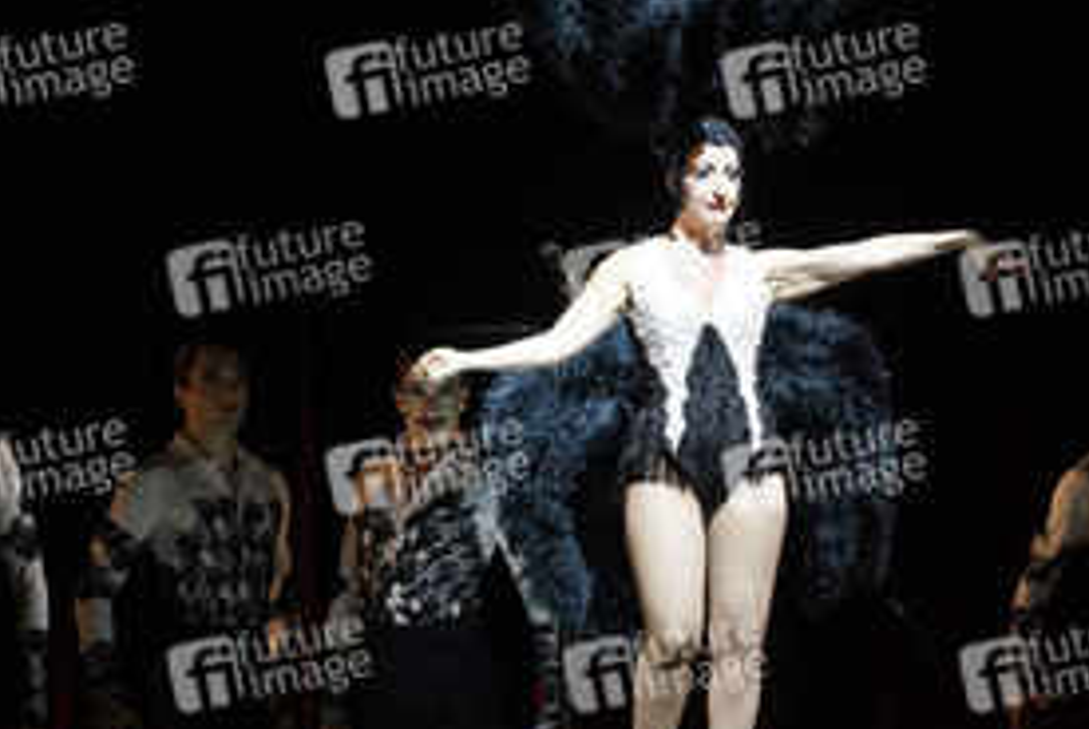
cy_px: 368
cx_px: 719
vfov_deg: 6.2
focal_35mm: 221
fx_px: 6692
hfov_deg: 9.3
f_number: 5.6
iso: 2500
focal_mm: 135
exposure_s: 1/400
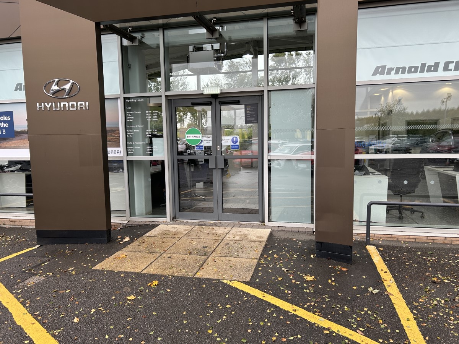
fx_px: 345
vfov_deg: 53.1
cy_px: 172
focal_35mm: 26
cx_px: 230
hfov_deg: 67.3
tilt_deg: -5.5
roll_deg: +1.7
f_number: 1.5
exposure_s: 1/132
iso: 50
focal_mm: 5.7
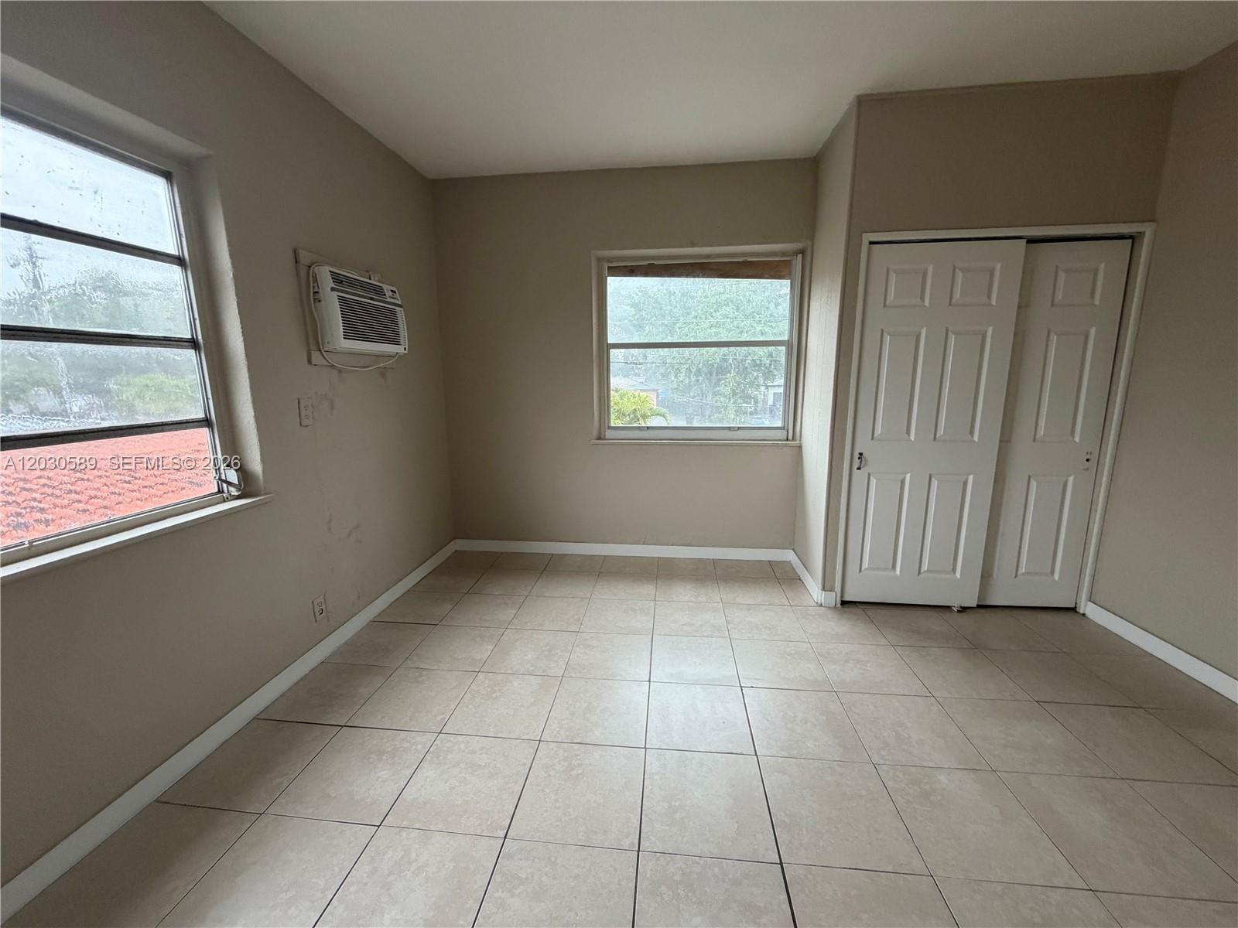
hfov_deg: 102.1
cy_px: 464
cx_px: 619
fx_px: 501
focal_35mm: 14
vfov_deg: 85.7
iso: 250
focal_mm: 2.22
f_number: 2.2
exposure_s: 1/120
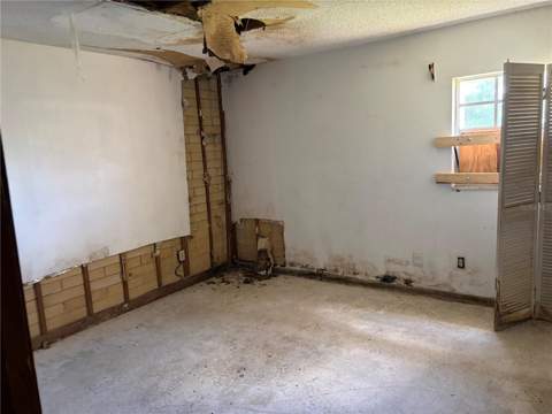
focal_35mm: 26
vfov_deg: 53.1
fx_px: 415
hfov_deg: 67.3
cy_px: 207
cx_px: 276
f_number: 1.6
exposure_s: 1/60
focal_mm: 5.96
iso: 320
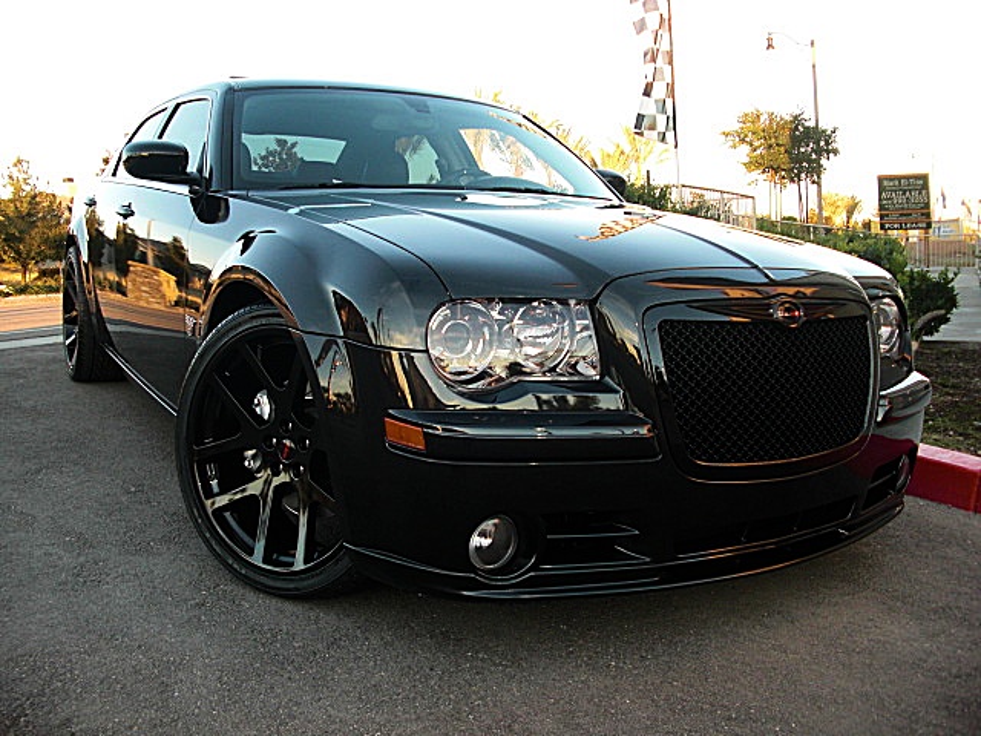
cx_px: 490
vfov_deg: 39.7
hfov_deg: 51.4
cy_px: 368
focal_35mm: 36
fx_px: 1020
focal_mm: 6.3
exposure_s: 1/80
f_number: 2.8
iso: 100
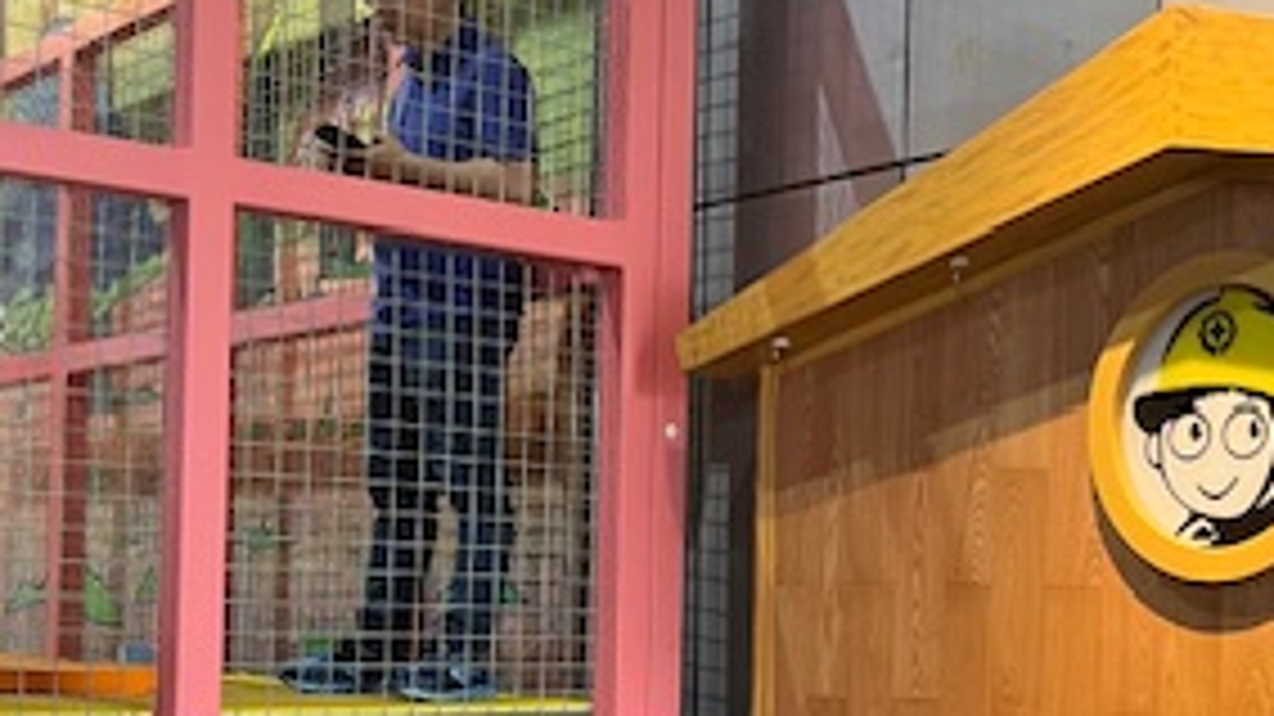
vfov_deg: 18.6
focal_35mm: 64
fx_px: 2161
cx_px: 734
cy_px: 590
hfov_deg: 32.8
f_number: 1.6
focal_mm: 5.1
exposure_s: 1/50
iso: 250
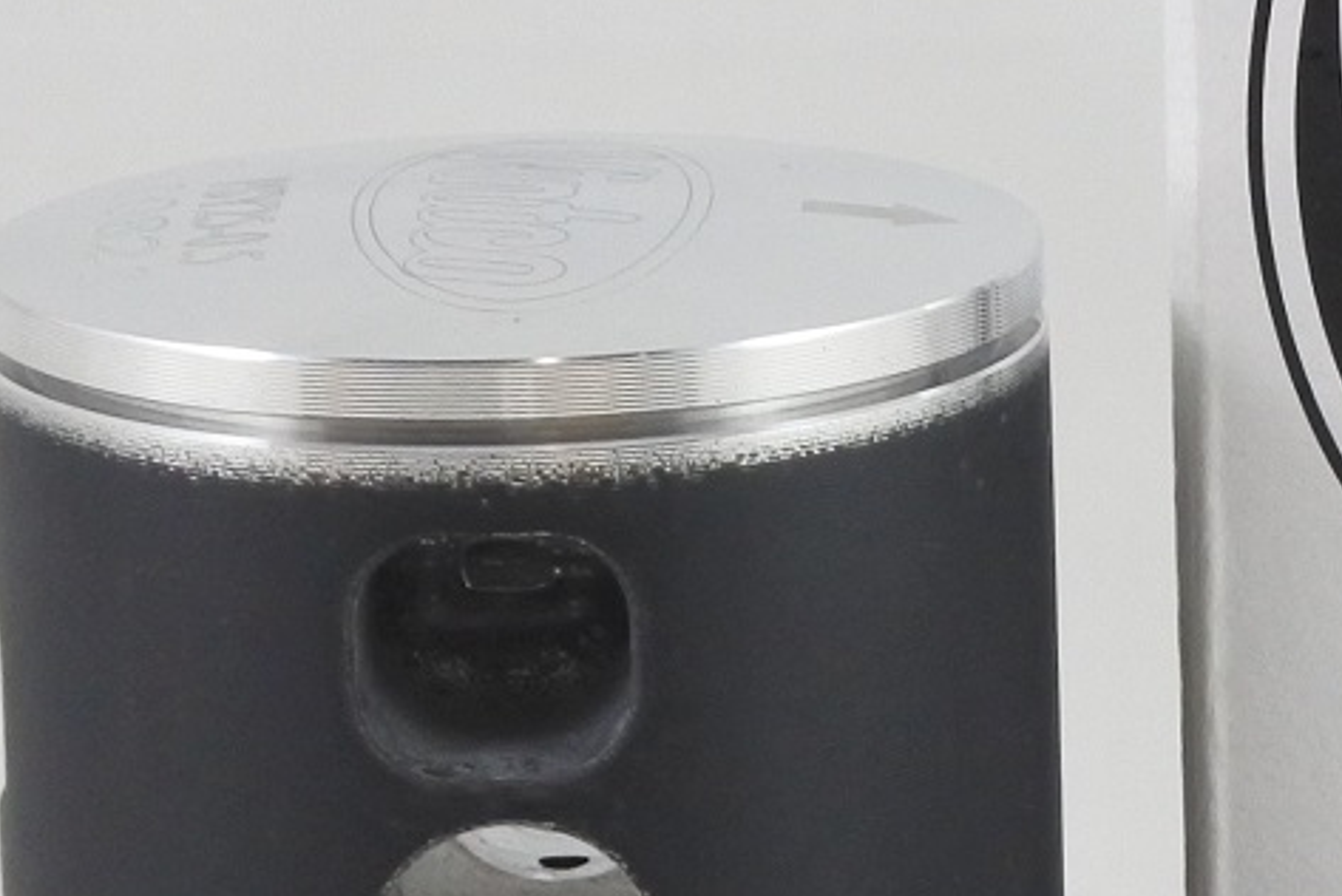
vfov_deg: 7.0
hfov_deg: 10.5
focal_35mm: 195
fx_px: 7273
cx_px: 1087
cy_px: 663
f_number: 4.5
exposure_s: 1/125
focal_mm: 19.7
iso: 560
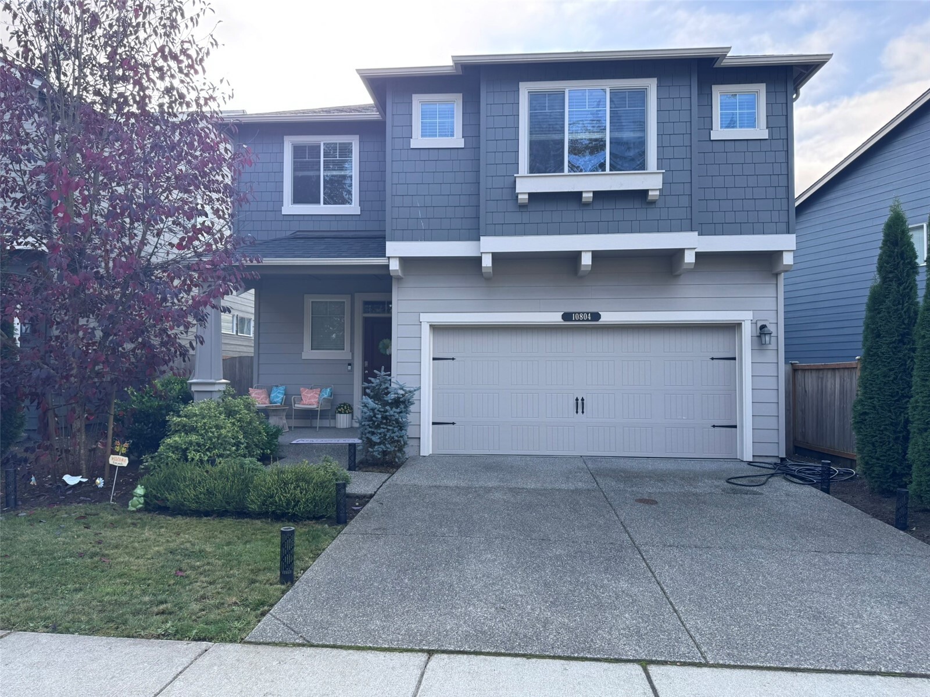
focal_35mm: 24
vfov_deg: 56.8
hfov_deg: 71.6
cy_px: 348
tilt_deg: +1.9
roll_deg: -0.5
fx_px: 645
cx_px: 465
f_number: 1.78
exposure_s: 1/747
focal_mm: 6.76
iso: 80
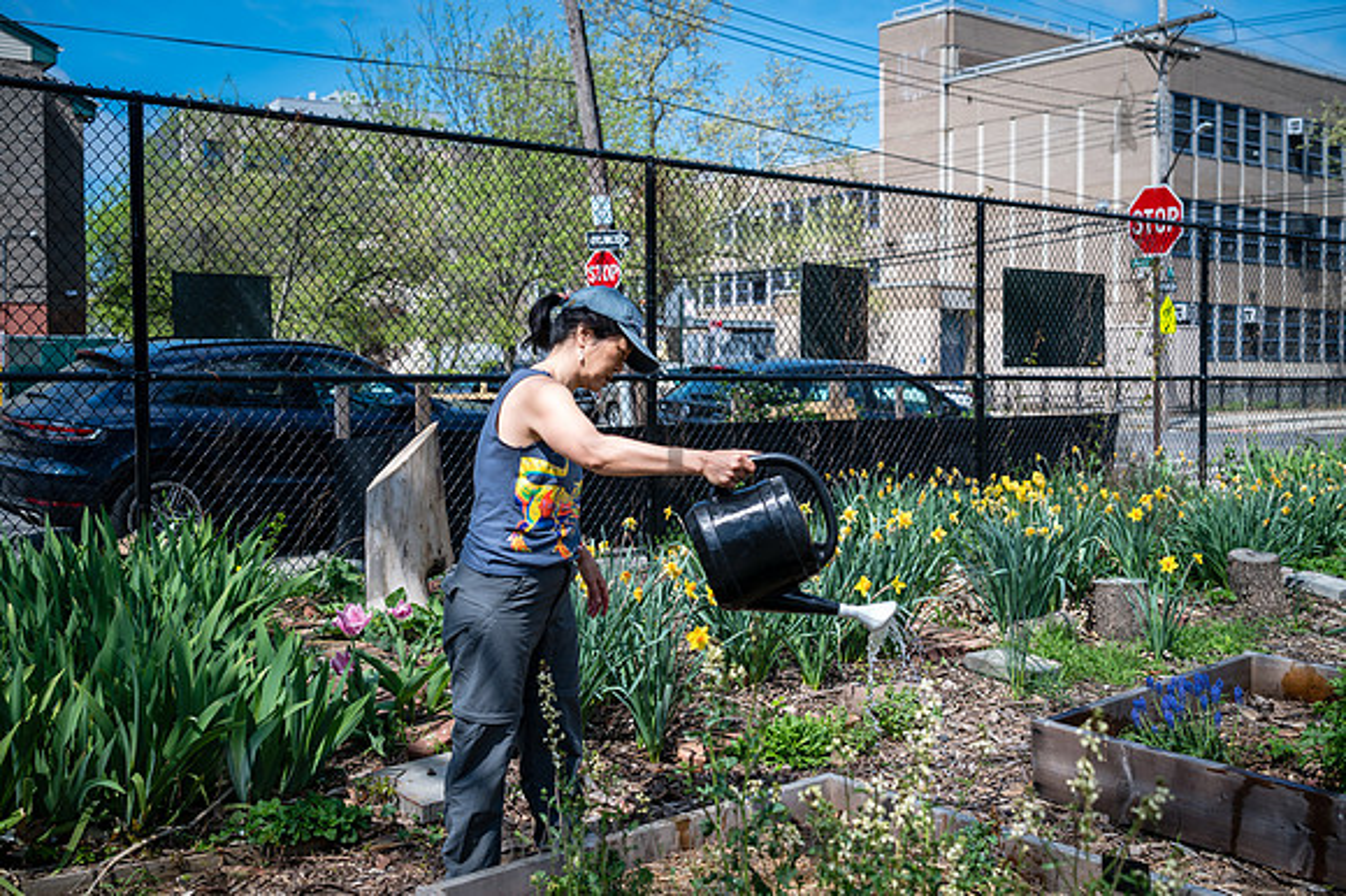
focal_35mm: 36
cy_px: 448
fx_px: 1352
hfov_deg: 52.9
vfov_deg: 36.7
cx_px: 673
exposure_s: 1/800
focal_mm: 35
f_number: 3.5
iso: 100
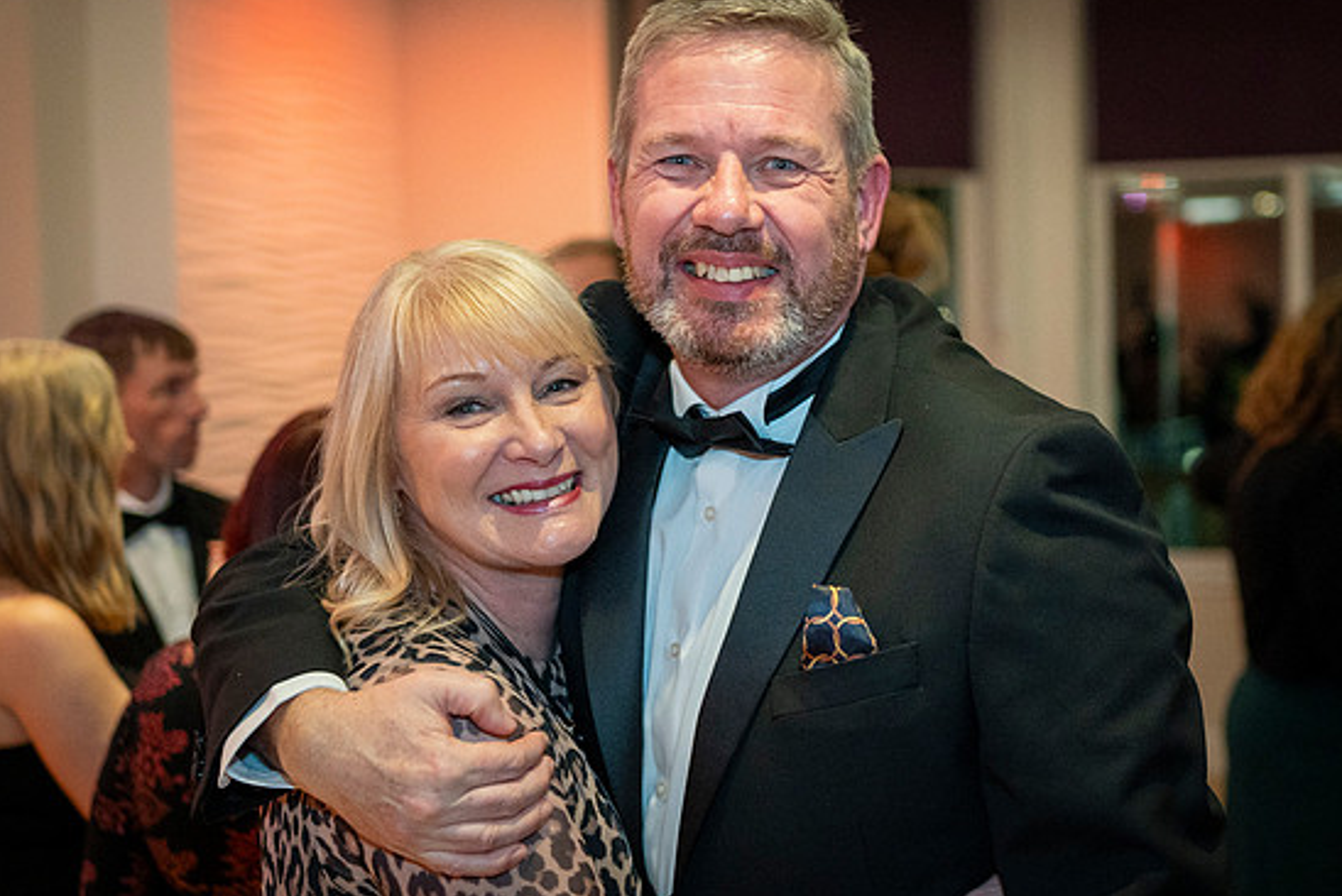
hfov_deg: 32.9
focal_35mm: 61
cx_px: 718
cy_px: 440
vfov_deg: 22.3
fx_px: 2275
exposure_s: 1/80
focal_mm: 35
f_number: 1.8
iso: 1250
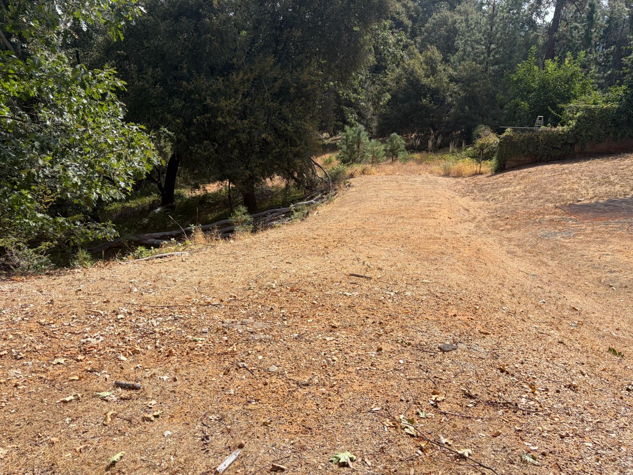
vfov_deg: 53.1
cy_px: 238
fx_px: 475
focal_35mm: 26
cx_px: 316
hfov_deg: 67.3
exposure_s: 1/2538
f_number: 1.6
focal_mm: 5.96
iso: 50
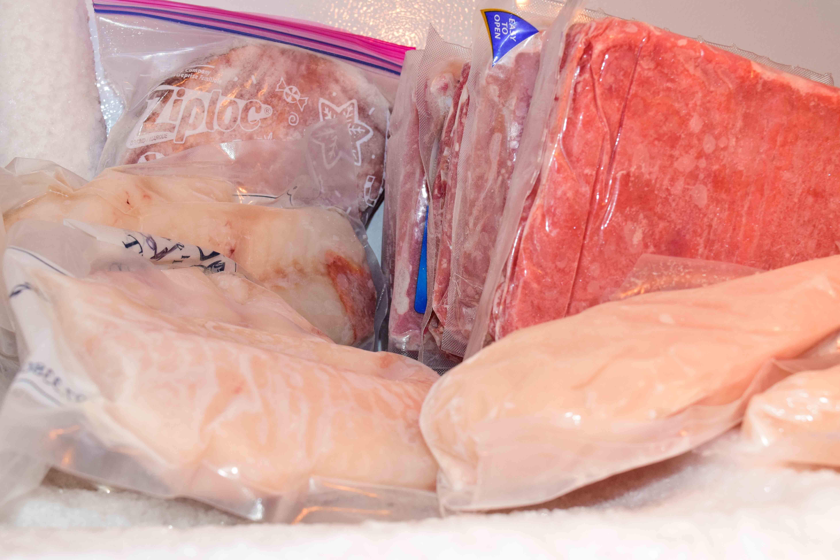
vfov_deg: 28.1
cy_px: 280
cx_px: 420
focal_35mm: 48
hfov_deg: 41.1
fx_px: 1120
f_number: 10
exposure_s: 1/60
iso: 800
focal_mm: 32
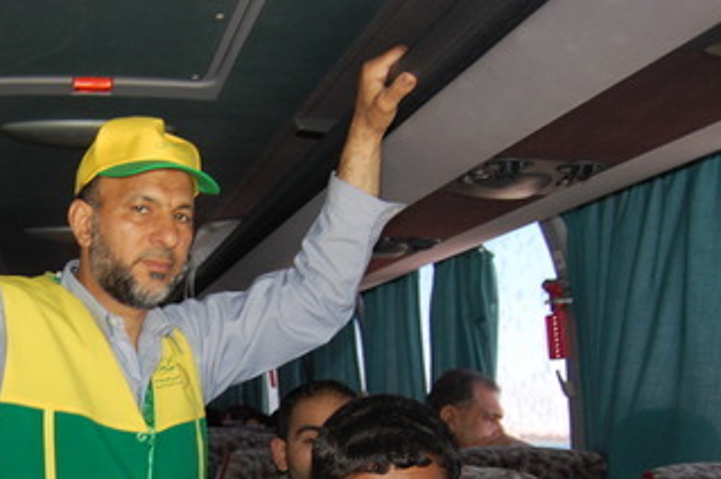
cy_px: 410
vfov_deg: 22.5
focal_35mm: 59
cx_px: 108
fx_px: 1180
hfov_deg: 32.7
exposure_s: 1/60
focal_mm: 22
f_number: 3.8
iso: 400
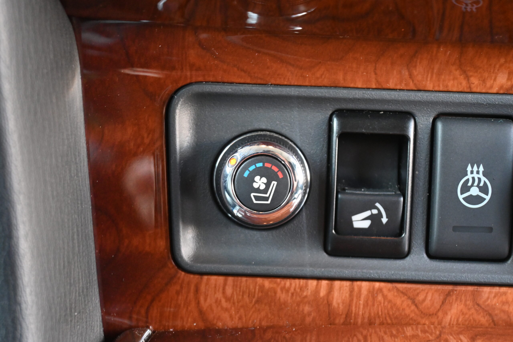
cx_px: 256
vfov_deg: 23.2
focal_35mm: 58
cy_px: 171
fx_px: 834
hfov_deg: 34.2
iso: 3600
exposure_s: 1/60
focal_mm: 39
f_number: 5.6
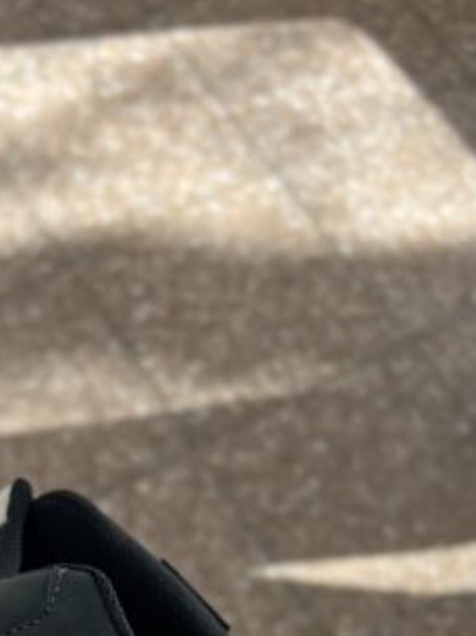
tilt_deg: -71.4
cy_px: 752
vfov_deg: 25.8
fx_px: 1248
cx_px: -35
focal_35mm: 68
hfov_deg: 20.7
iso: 50
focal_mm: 5.7
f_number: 1.5
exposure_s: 1/1068
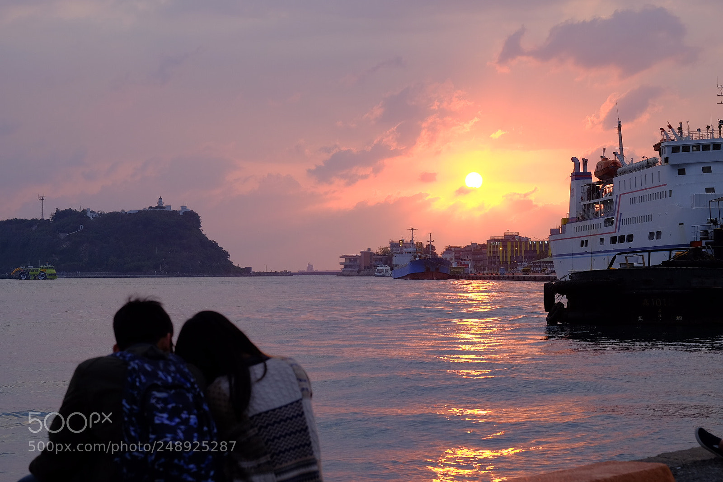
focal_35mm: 84
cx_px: 362
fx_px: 1687
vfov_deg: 16.3
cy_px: 241
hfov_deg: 24.2
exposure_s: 1/100
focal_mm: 56
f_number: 6.4
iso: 200
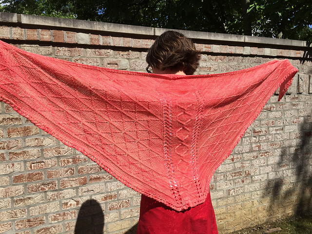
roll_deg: -2.2
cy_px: 117
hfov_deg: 61.7
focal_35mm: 29
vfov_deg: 48.2
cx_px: 156
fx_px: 261
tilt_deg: -5.9
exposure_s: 1/2639
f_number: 2.2
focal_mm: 4.15
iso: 32
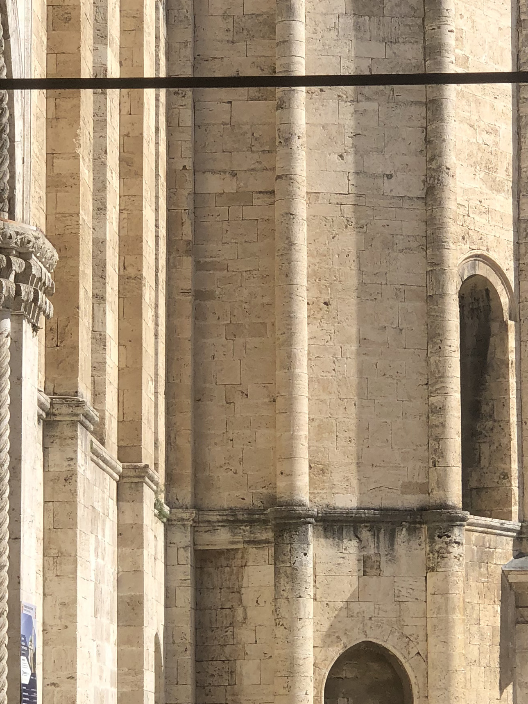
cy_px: 441
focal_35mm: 121
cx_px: 331
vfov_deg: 16.3
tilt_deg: +7.2
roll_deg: +1.3
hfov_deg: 12.2
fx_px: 2461
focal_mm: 6
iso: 16
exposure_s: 1/1185
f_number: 2.4
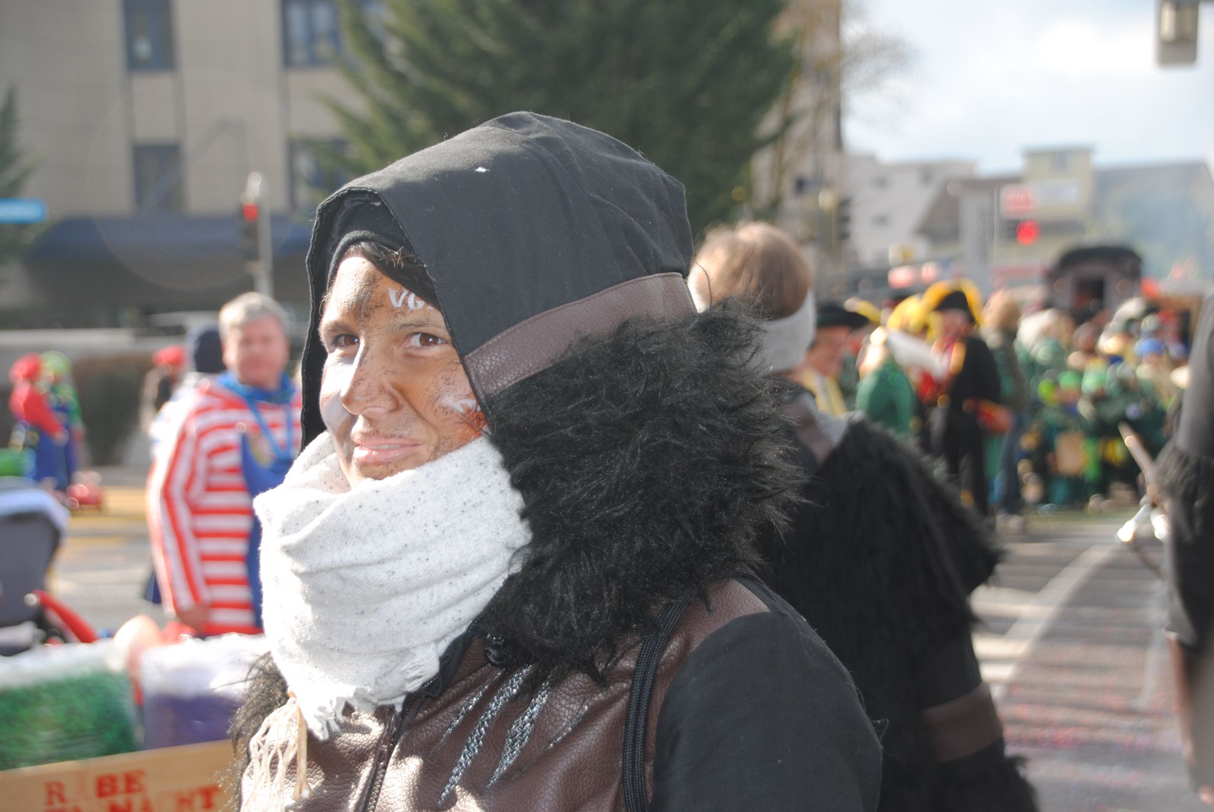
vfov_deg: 17.5
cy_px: 406
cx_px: 607
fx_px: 2633
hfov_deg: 26.0
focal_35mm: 78
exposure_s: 1/200
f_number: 5.6
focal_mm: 52
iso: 100
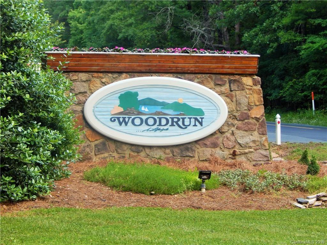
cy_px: 122
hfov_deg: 14.0
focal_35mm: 141
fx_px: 1332
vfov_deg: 10.5
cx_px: 164
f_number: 4.9
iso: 125
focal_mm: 25.3
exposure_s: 1/100
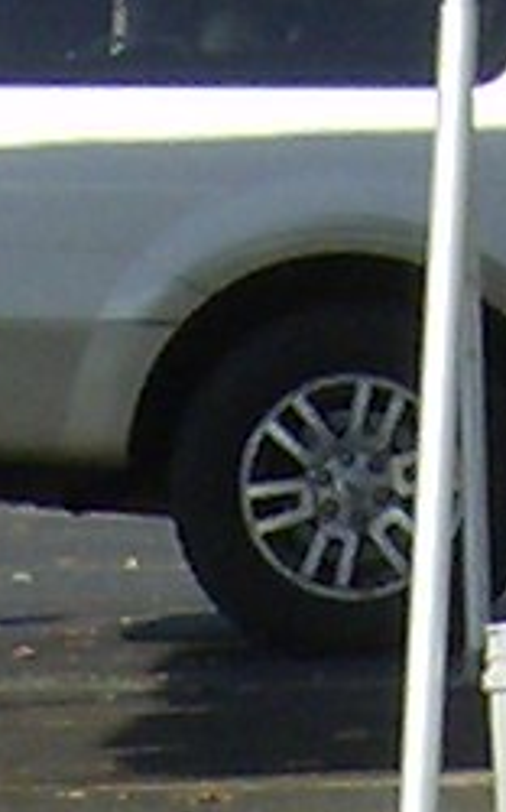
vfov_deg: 5.2
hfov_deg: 3.3
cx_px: 195
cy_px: 1708
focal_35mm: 393
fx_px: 8681
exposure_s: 1/671
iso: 100
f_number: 4.7
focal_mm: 6
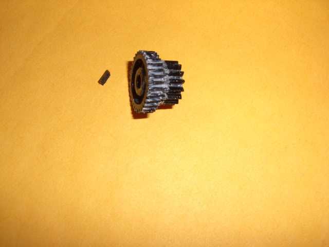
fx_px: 361
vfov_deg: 37.7
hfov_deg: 49.0
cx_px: 164
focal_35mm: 38
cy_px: 124
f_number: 4.3
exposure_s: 1/30
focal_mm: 6.2
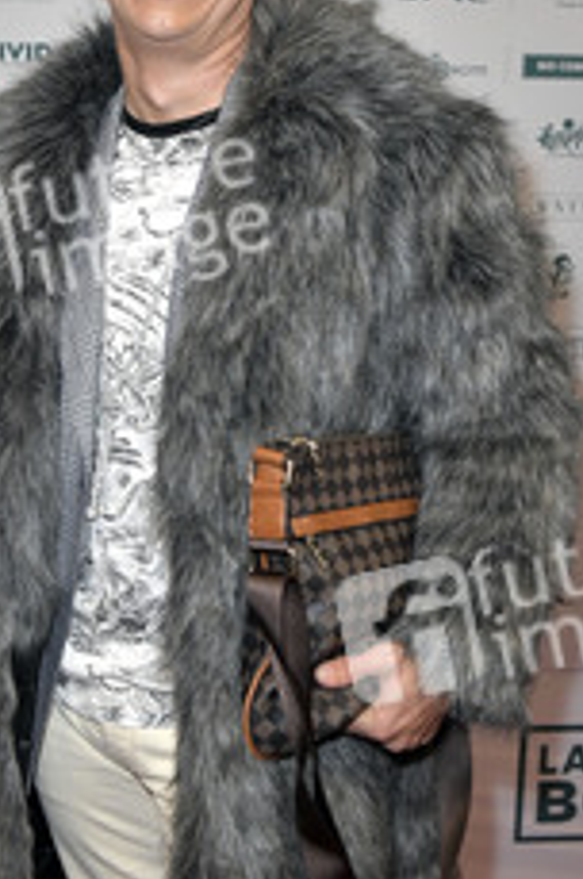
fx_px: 1364
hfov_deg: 24.0
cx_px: 184
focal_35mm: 56
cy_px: 422
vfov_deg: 35.7
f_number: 4.5
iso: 2500
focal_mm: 32
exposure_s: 1/200
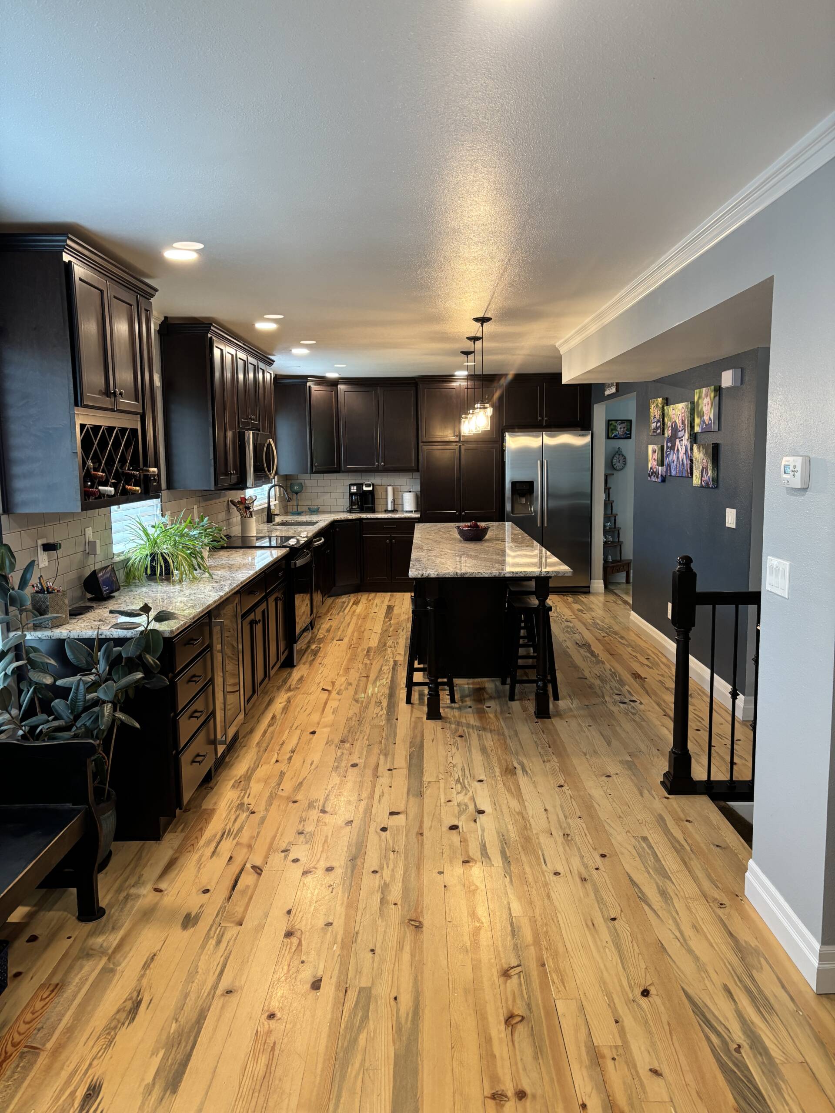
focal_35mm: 26
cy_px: 556
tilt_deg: -6.5
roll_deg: +0.5
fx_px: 836
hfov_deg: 53.1
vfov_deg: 67.3
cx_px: 418
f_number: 1.6
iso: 160
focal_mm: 5.96
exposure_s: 1/60
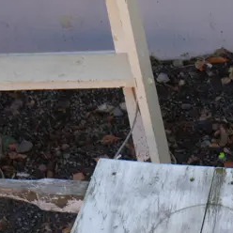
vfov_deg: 14.0
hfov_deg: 14.1
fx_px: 891
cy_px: 342
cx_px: 336
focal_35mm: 117
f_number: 4.5
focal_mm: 16
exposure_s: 1/160
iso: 200
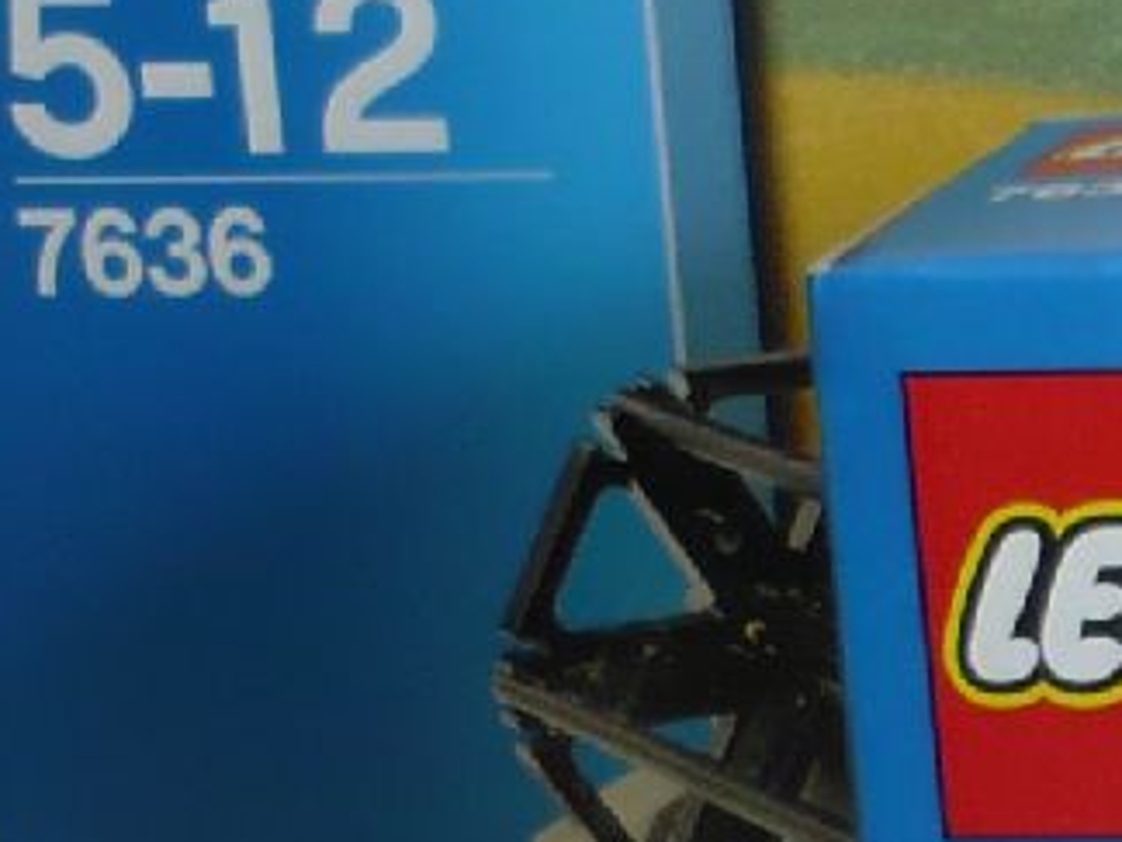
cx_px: 2682
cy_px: 1043
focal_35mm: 213
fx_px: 6904
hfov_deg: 8.5
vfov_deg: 6.9
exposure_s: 1/60
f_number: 2.8
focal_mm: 5.8
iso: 100
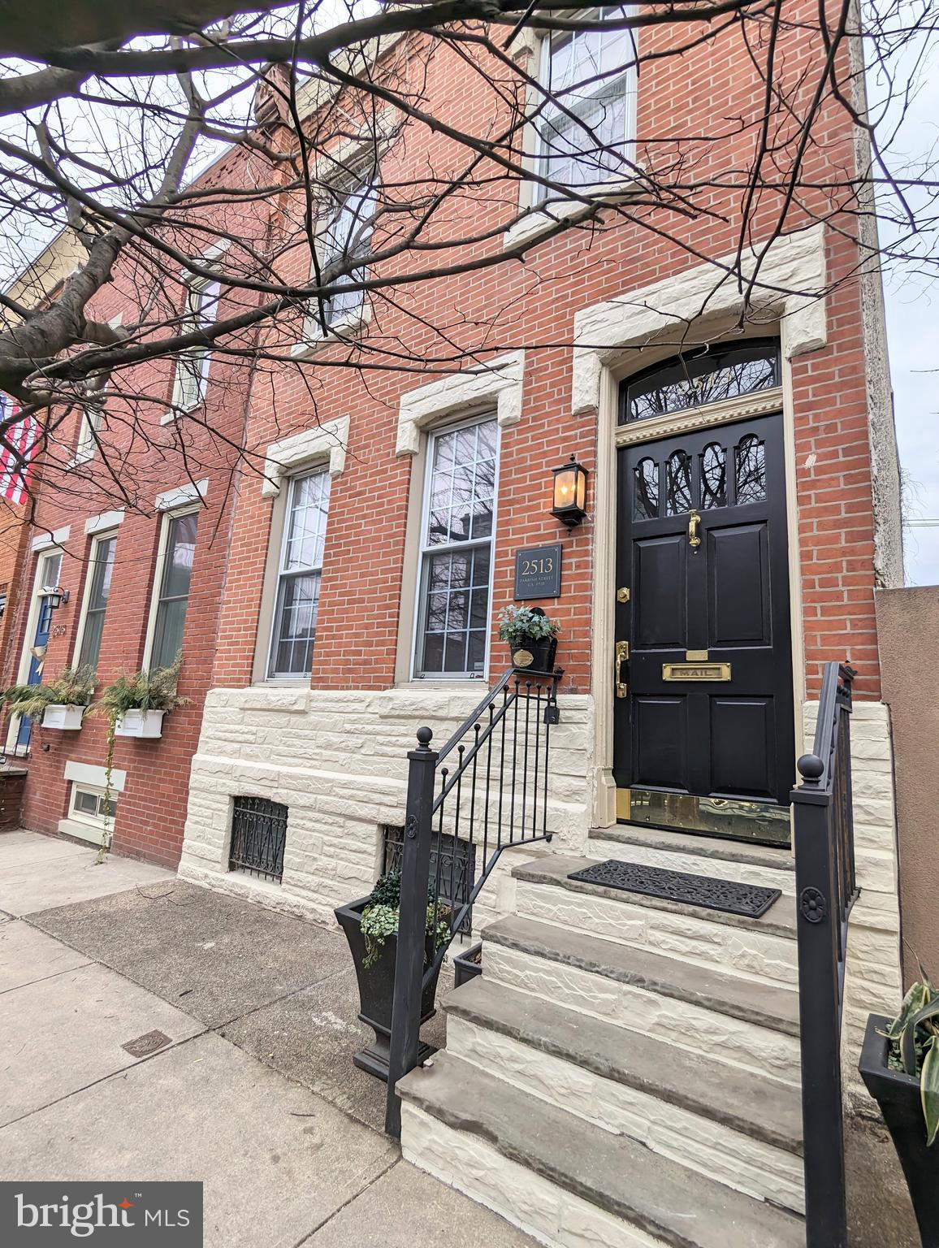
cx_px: 470
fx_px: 577
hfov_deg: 78.2
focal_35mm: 16
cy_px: 624
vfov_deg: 94.4
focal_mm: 2.35
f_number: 2.2
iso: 41
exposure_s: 1/454
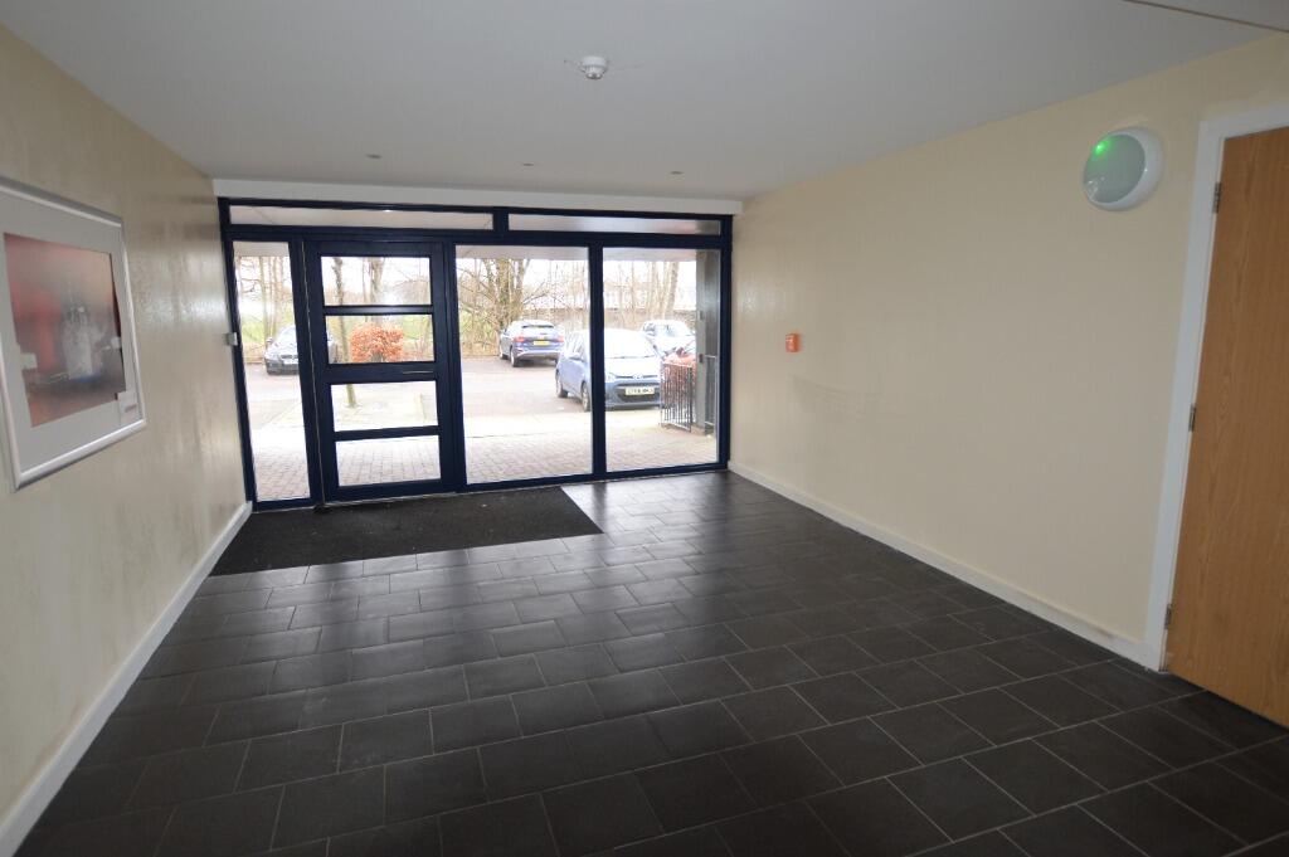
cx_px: 644
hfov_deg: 85.5
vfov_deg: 63.1
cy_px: 428
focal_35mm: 20
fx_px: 698
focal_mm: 13
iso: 500
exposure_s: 1/60
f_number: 3.5
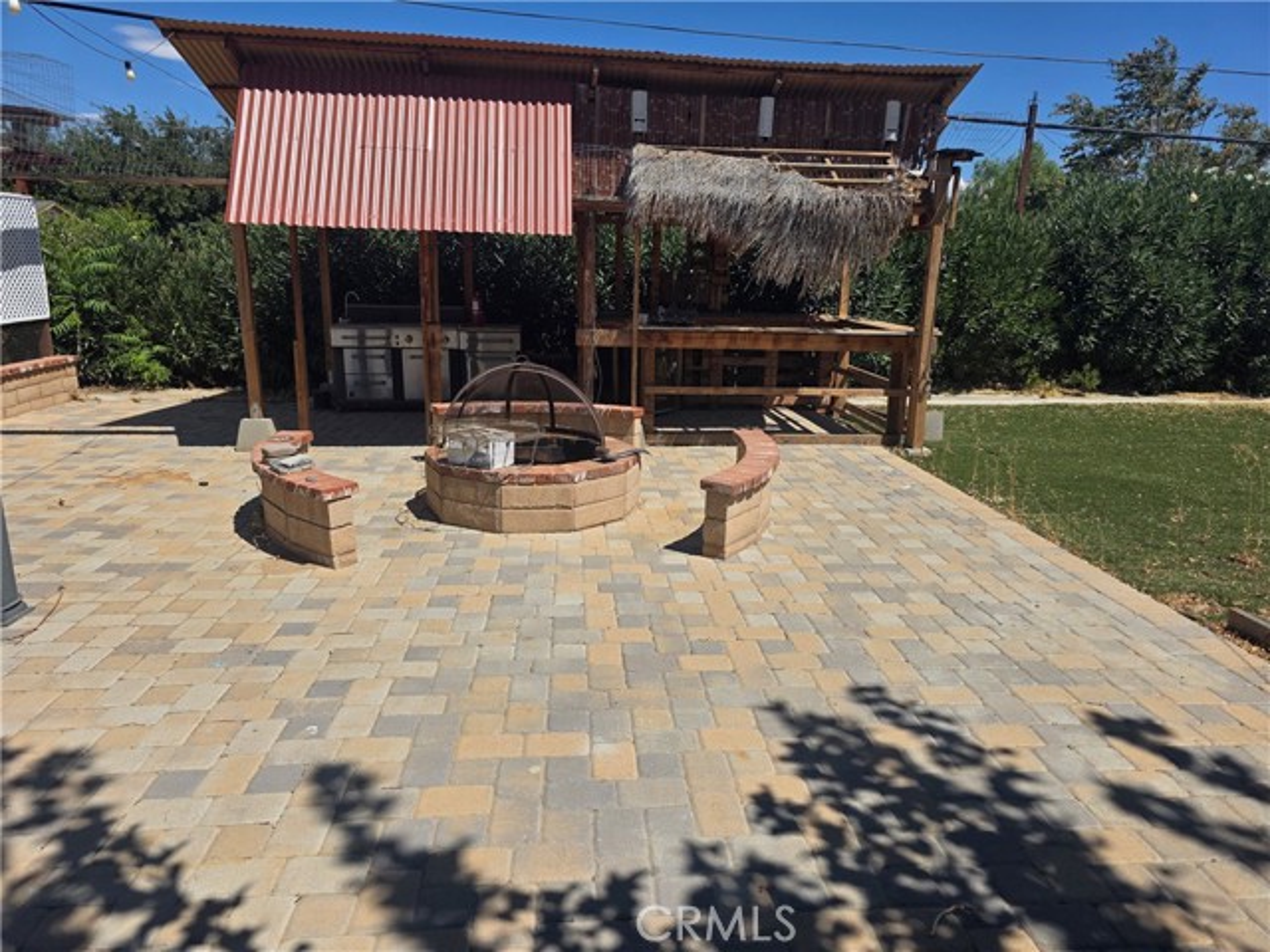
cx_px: 635
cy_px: 476
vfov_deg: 58.9
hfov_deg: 73.9
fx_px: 844
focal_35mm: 23
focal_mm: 6.3
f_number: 1.7
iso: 80
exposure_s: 1/7944
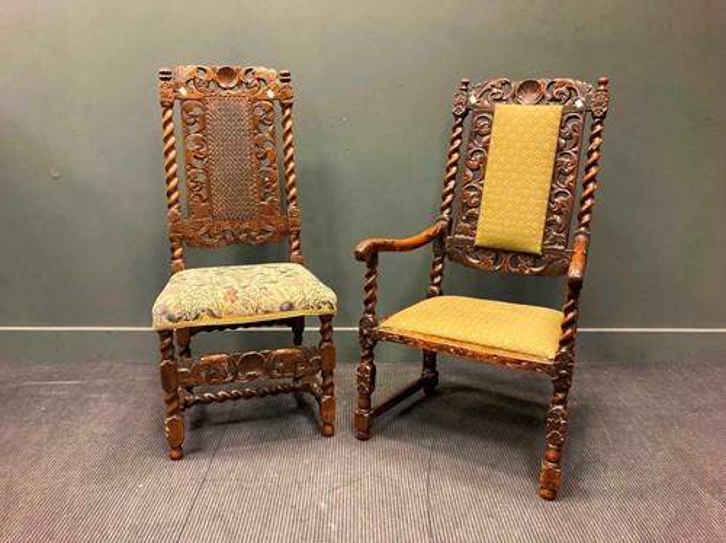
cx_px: 363
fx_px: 587
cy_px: 272
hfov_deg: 63.5
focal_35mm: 28
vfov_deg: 49.7
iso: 320
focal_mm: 3.99
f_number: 1.8
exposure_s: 1/50
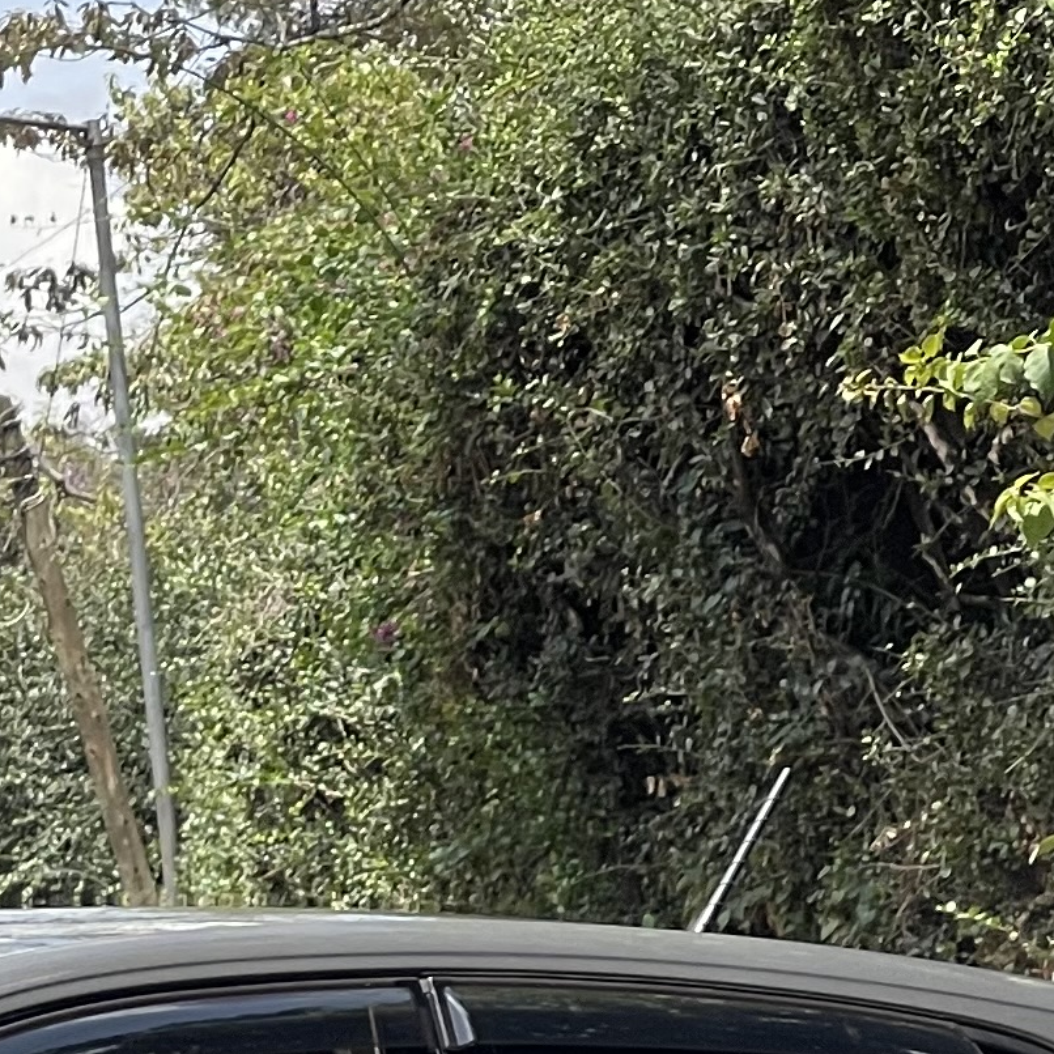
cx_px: -407
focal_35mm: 283
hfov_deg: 6.1
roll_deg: +2.4
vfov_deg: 6.1
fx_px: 9749
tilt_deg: -0.6
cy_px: 1875
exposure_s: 1/573
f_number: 2.2
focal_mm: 7.5
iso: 20
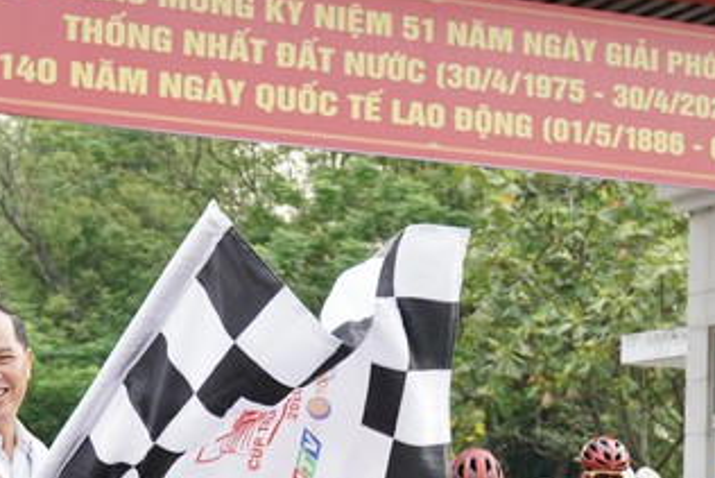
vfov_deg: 15.4
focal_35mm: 87
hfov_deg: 23.4
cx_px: 312
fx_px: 1729
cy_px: 492
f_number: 4
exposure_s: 1/500
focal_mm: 33
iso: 500
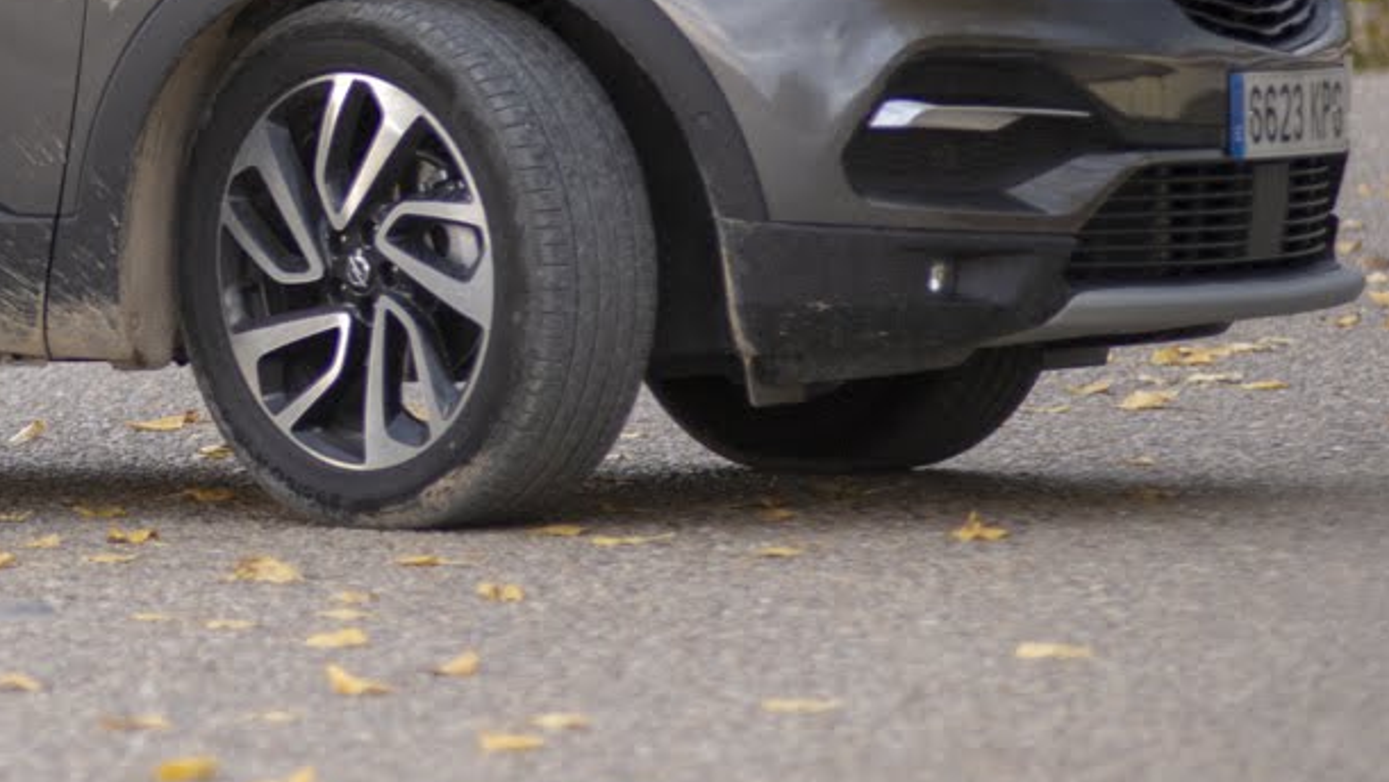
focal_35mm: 398
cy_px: -151
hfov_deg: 5.4
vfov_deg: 3.1
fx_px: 14662
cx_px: -311
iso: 1800
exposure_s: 1/125
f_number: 2.8
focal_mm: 145
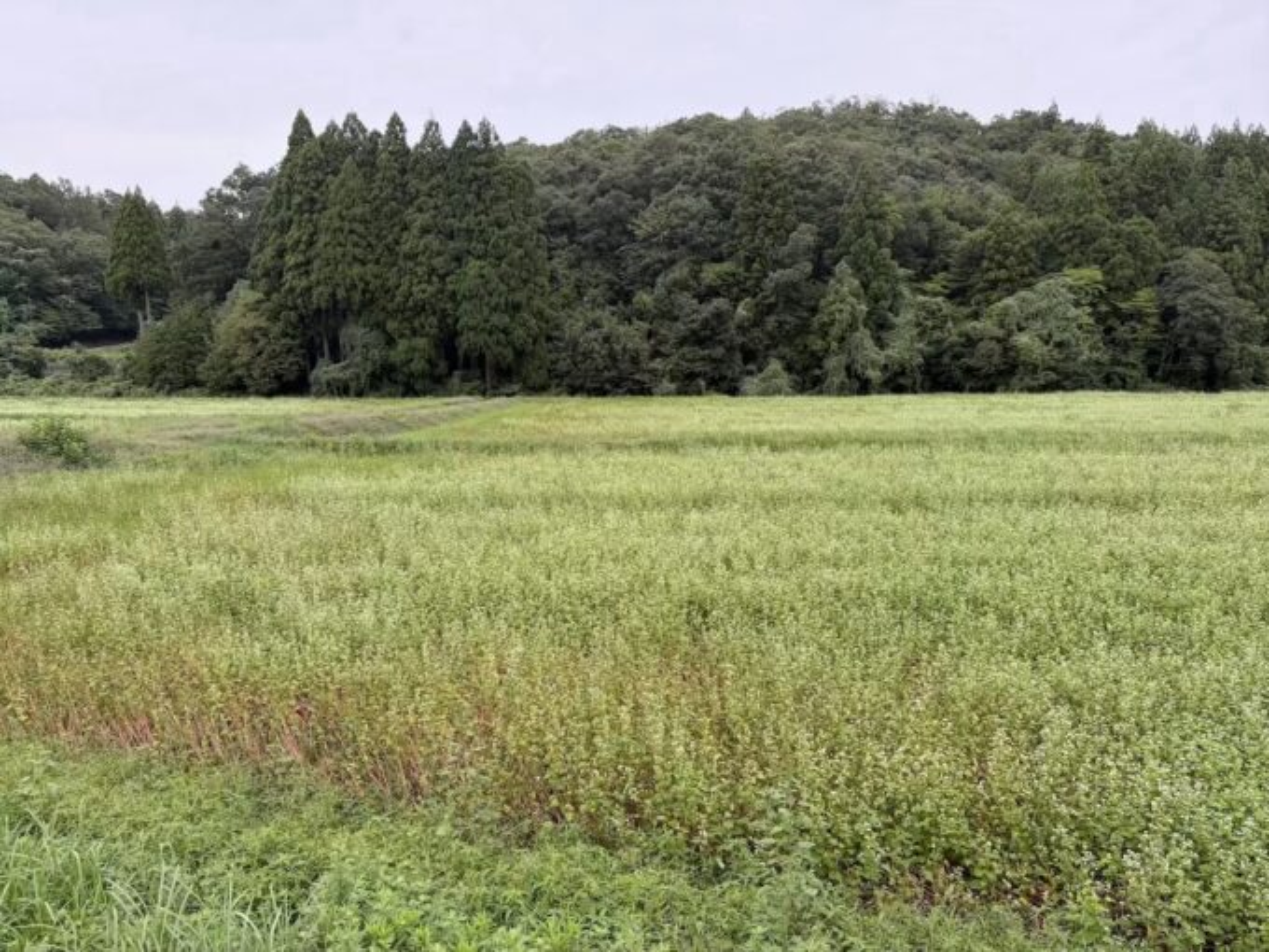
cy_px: 476
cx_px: 634
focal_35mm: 26
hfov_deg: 67.3
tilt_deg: -5.9
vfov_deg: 53.1
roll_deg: +0.2
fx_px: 953
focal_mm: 5.96
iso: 50
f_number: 1.6
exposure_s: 1/224
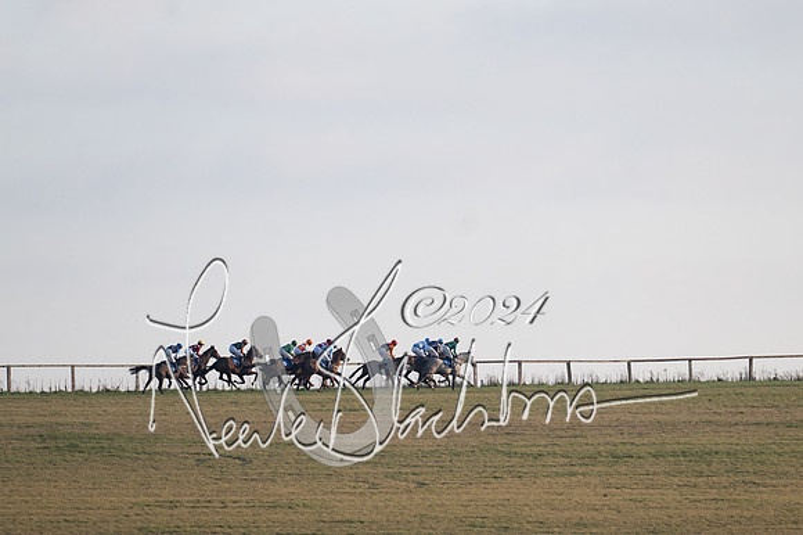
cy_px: 268
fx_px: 13375
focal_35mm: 600
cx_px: 402
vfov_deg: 2.3
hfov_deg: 3.4
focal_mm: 400
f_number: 5
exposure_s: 1/2000
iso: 800
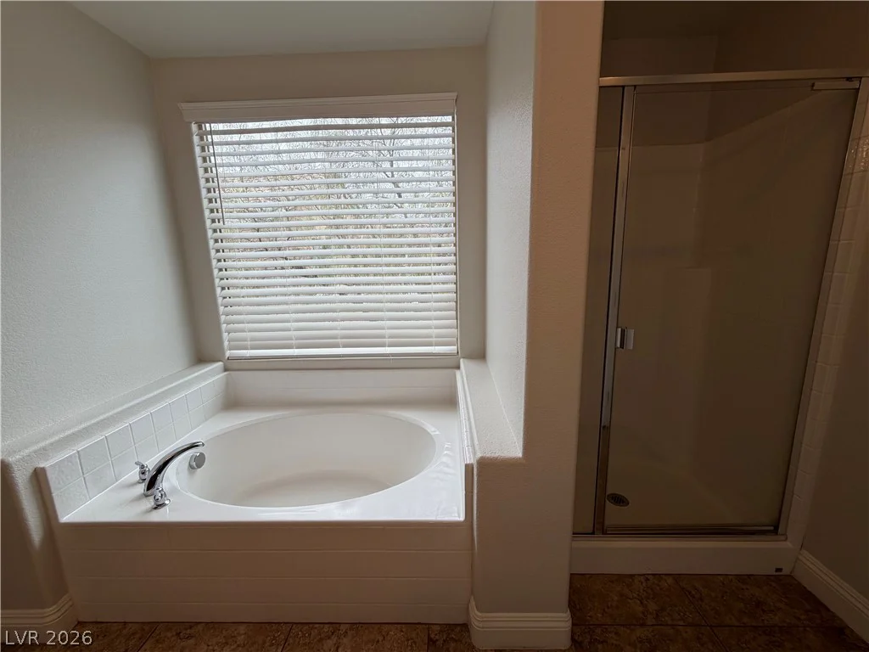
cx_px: 434
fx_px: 351
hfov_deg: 102.1
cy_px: 326
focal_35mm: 14
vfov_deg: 85.7
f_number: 2.2
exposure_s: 1/336
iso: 50
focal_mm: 2.22
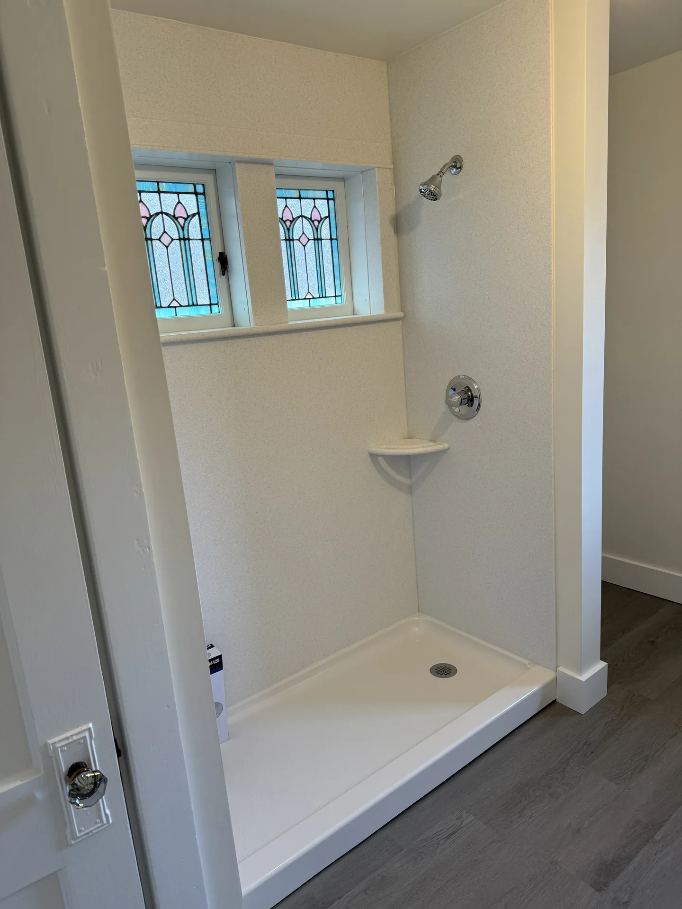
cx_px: 341
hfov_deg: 56.8
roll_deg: +4.7
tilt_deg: -13.7
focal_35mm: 24
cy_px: 454
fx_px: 630
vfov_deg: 71.6
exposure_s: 1/120
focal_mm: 6.76
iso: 80
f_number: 1.78
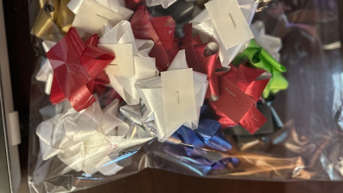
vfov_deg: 39.8
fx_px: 264
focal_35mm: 29
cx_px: 170
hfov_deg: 66.1
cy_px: 67
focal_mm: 5.7
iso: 500
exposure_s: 1/40
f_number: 1.5
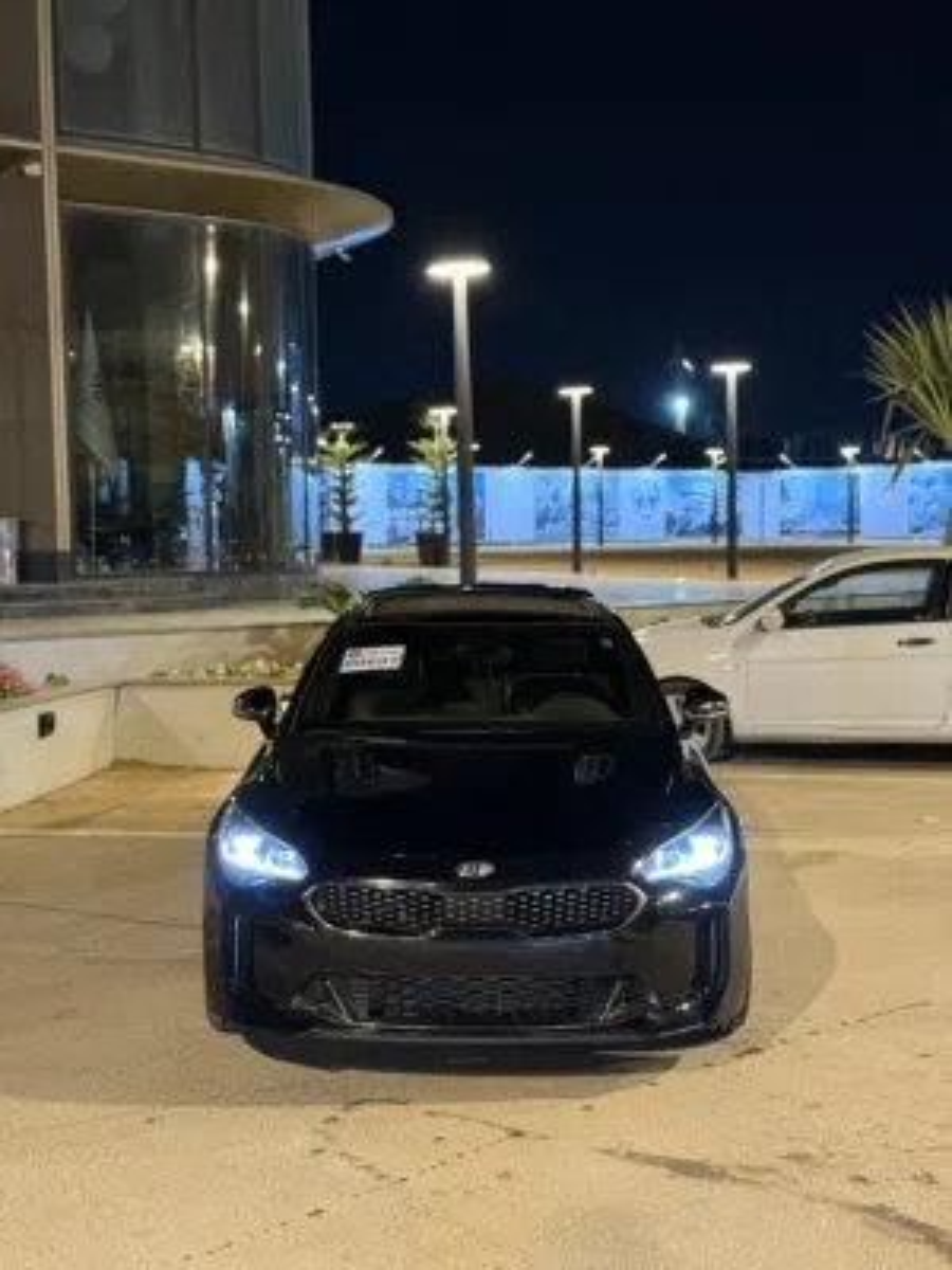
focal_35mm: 48
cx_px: 476
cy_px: 635
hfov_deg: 30.3
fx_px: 1760
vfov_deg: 39.7
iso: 400
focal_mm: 6.76
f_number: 1.78
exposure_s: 1/33
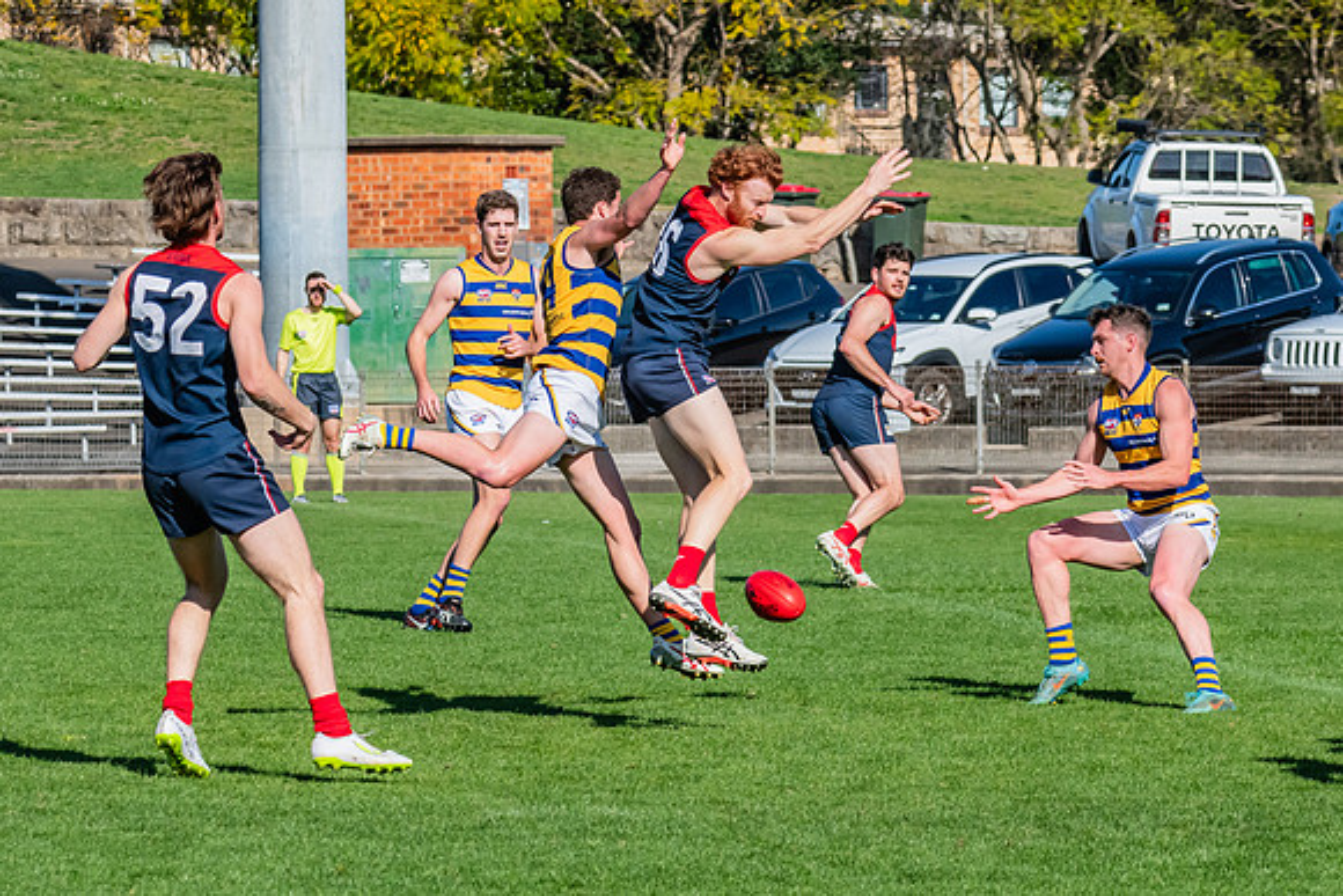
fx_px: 10778
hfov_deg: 7.1
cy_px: 361
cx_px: 720
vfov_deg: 4.8
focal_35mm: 289
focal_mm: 170
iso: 800
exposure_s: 1/1600
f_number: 11
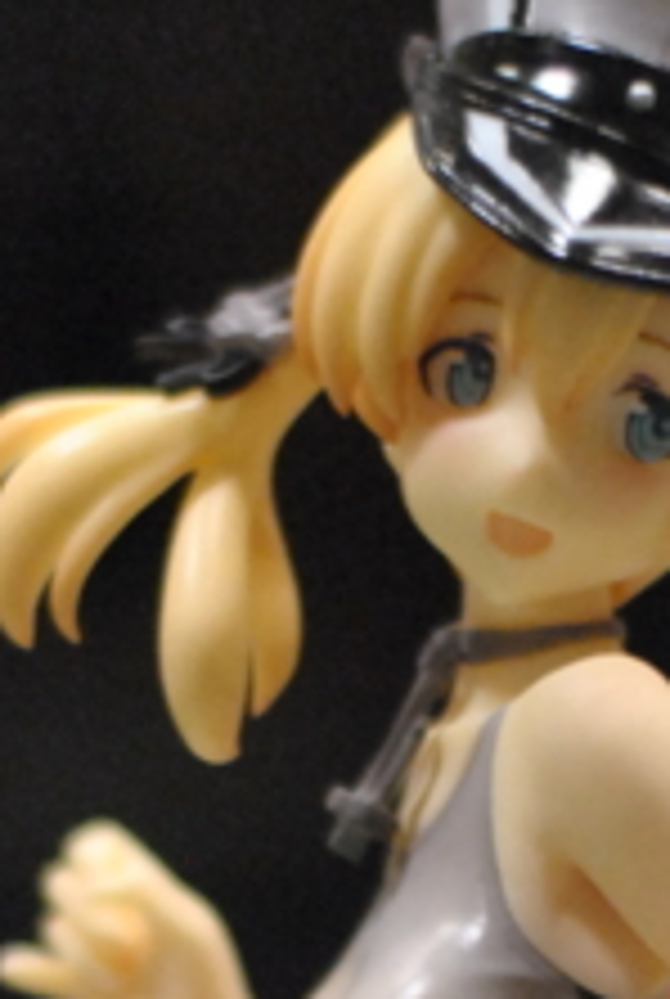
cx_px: 492
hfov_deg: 5.1
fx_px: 7502
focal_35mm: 270
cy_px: 1557
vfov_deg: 7.5
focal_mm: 50
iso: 1600
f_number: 2.2
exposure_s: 1/160
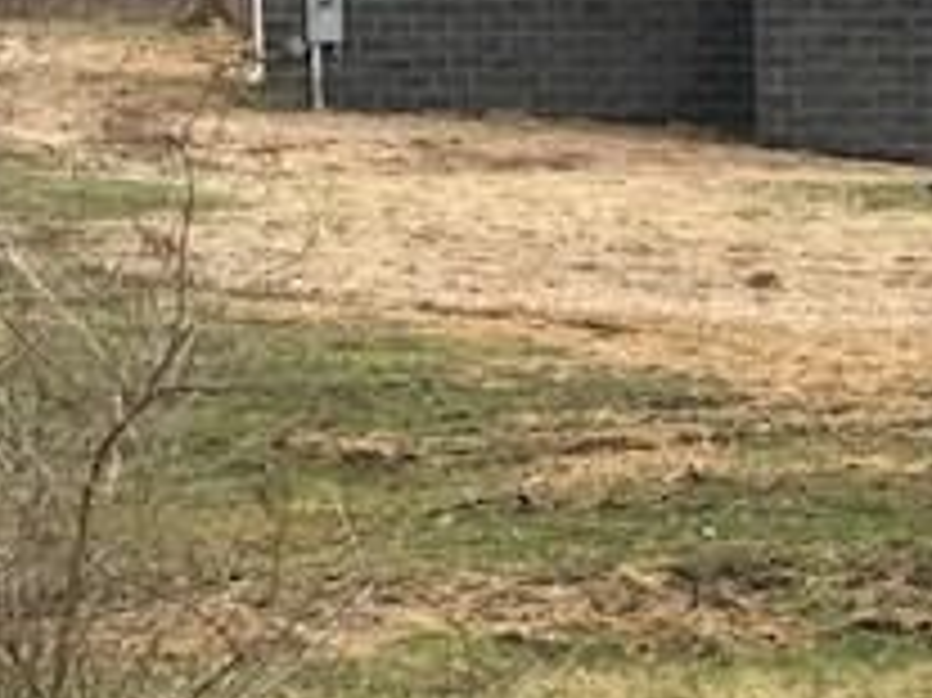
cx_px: 1202
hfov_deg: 11.0
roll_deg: +0.6
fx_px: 4736
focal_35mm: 176
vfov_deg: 8.4
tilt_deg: -1.4
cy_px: 468
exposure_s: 1/404
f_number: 2.8
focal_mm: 6.6
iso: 20
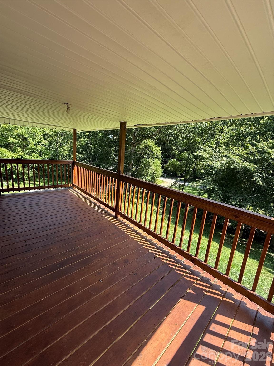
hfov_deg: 85.7
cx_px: 137
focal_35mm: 14
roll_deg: -5.8
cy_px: 183
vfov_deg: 102.1
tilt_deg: -11.2
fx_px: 148
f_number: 2.2
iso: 50
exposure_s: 1/261
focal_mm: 2.22
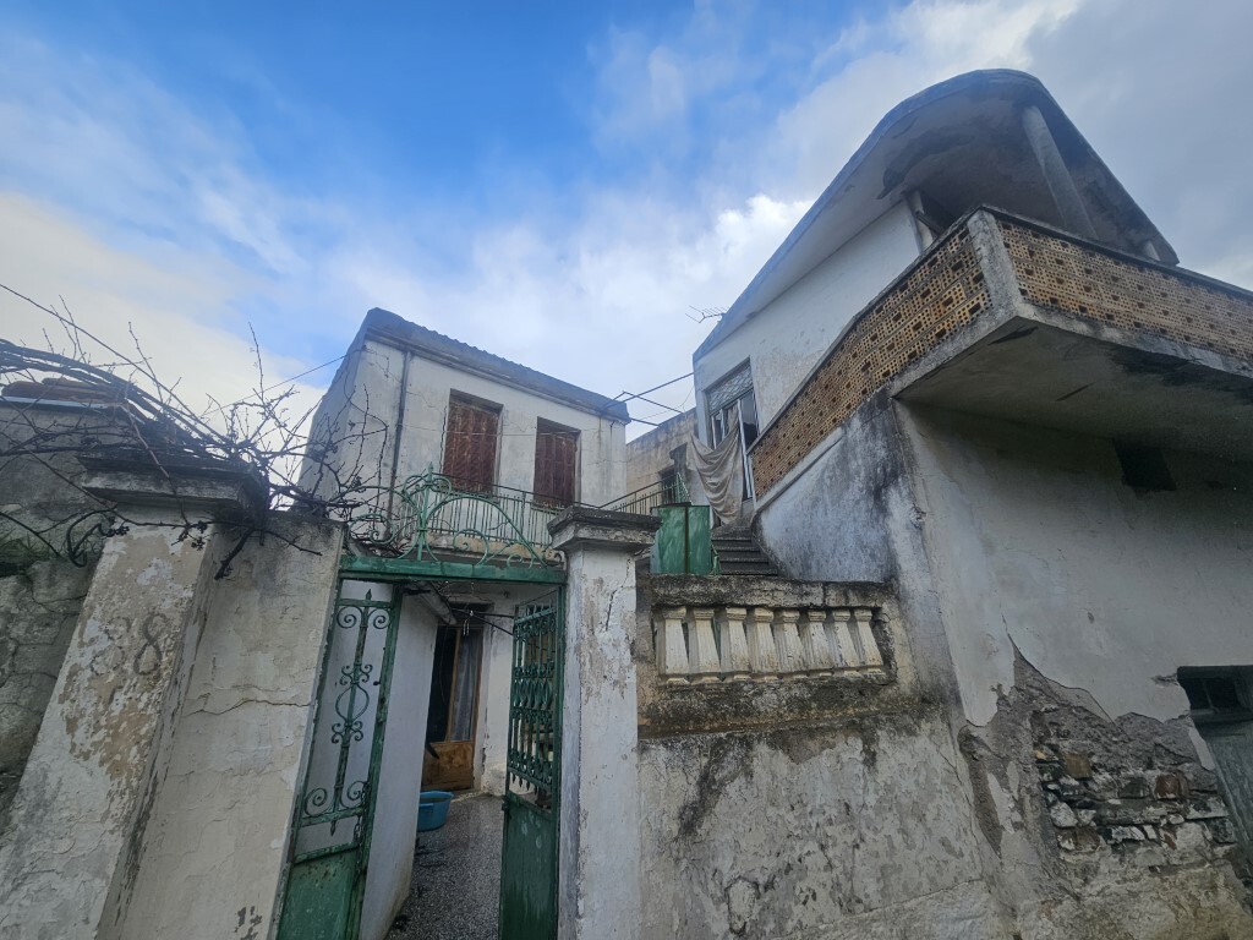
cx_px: 626
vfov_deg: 89.9
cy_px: 470
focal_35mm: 13
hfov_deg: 106.2
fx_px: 471
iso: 50
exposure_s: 1/890
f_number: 2.2
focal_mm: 2.2
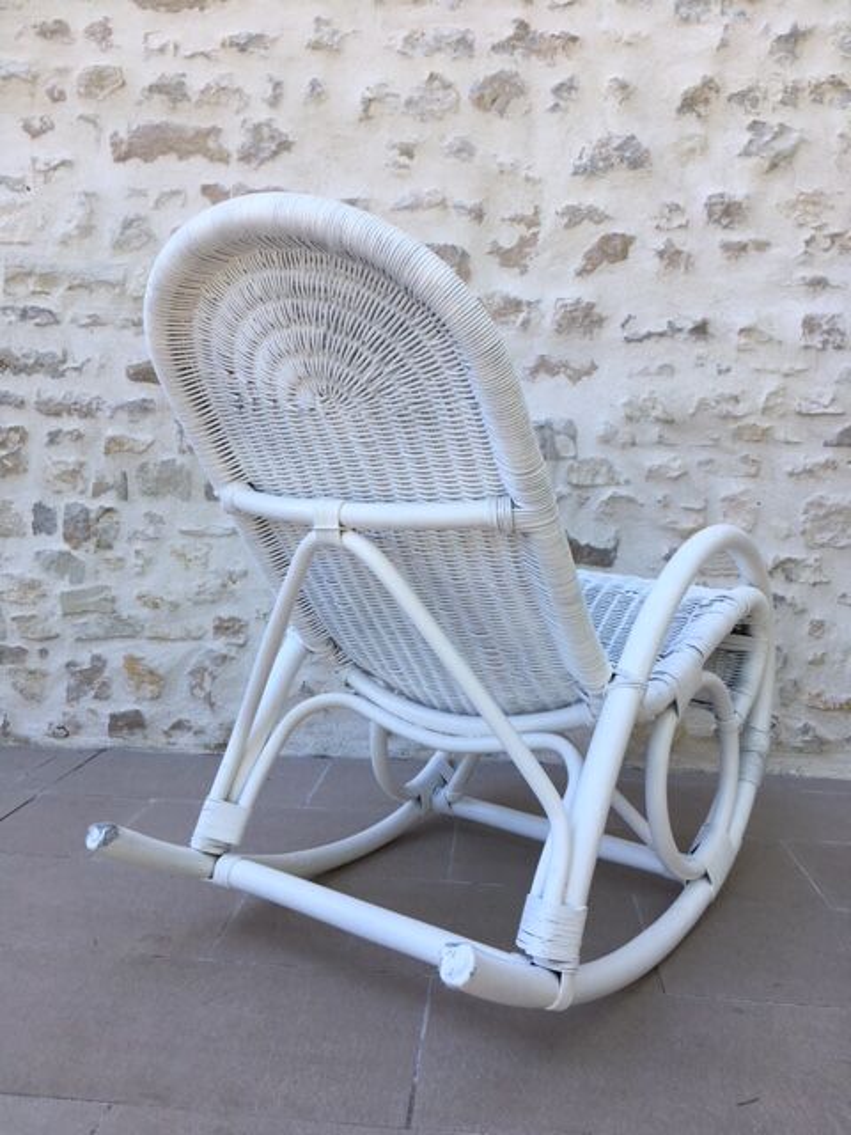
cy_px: 568
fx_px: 951
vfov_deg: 61.7
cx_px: 426
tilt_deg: -5.8
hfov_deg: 48.2
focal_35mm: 29
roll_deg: -1.2
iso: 25
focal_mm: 4.15
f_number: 2.2
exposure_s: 1/228
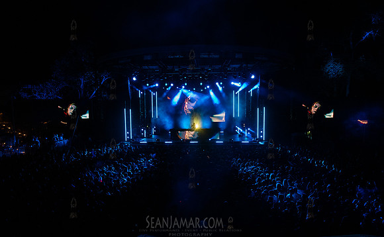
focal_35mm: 25
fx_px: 257
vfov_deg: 49.5
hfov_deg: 73.6
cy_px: 128
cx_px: 192
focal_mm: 24
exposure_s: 1/400
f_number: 3.5
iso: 6400
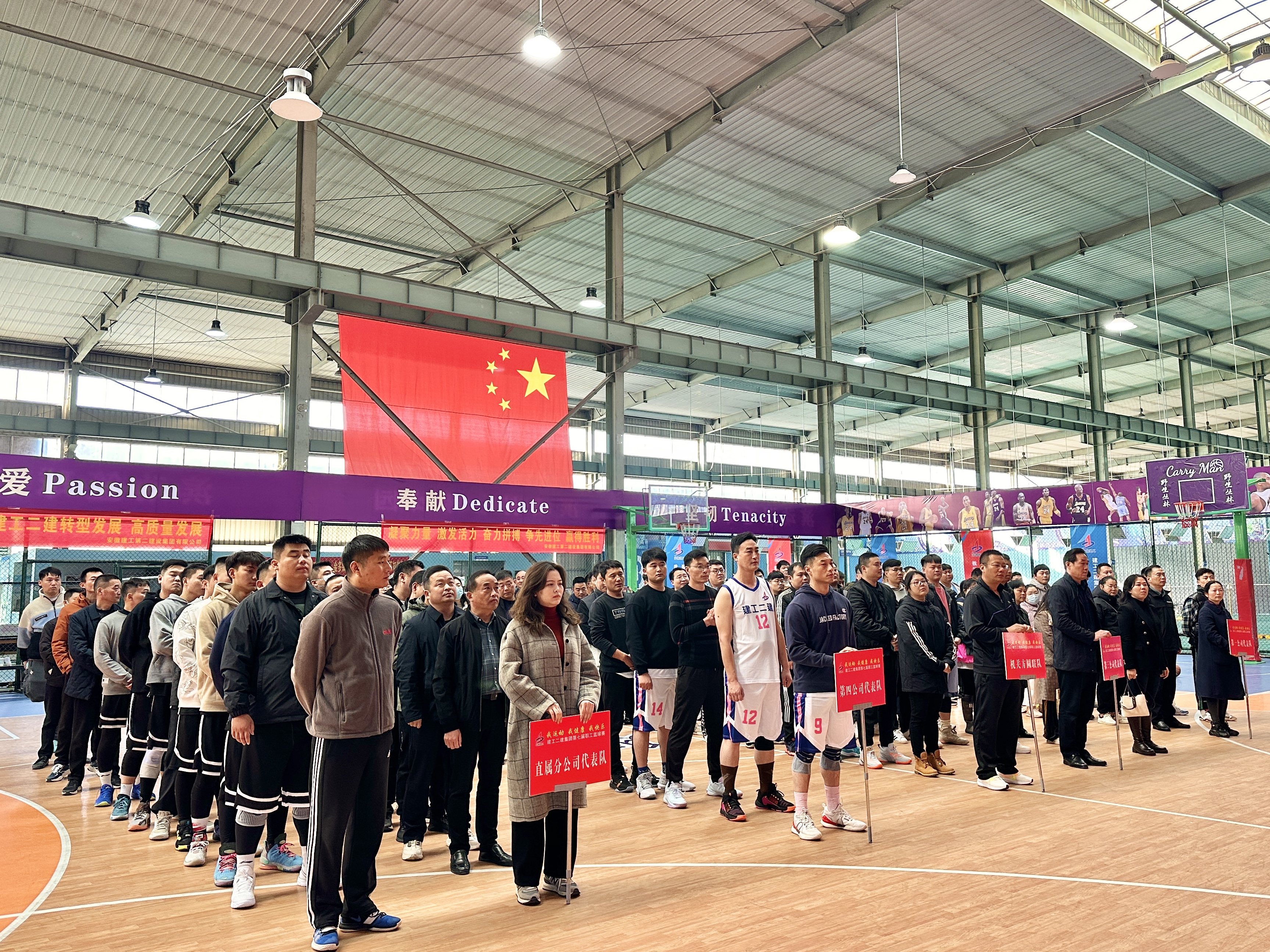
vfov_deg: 56.8
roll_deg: +1.2
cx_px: 635
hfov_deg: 71.6
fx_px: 880
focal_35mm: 24
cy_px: 476
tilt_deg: +6.3
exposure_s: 1/100
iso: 160
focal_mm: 6.86
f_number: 1.78
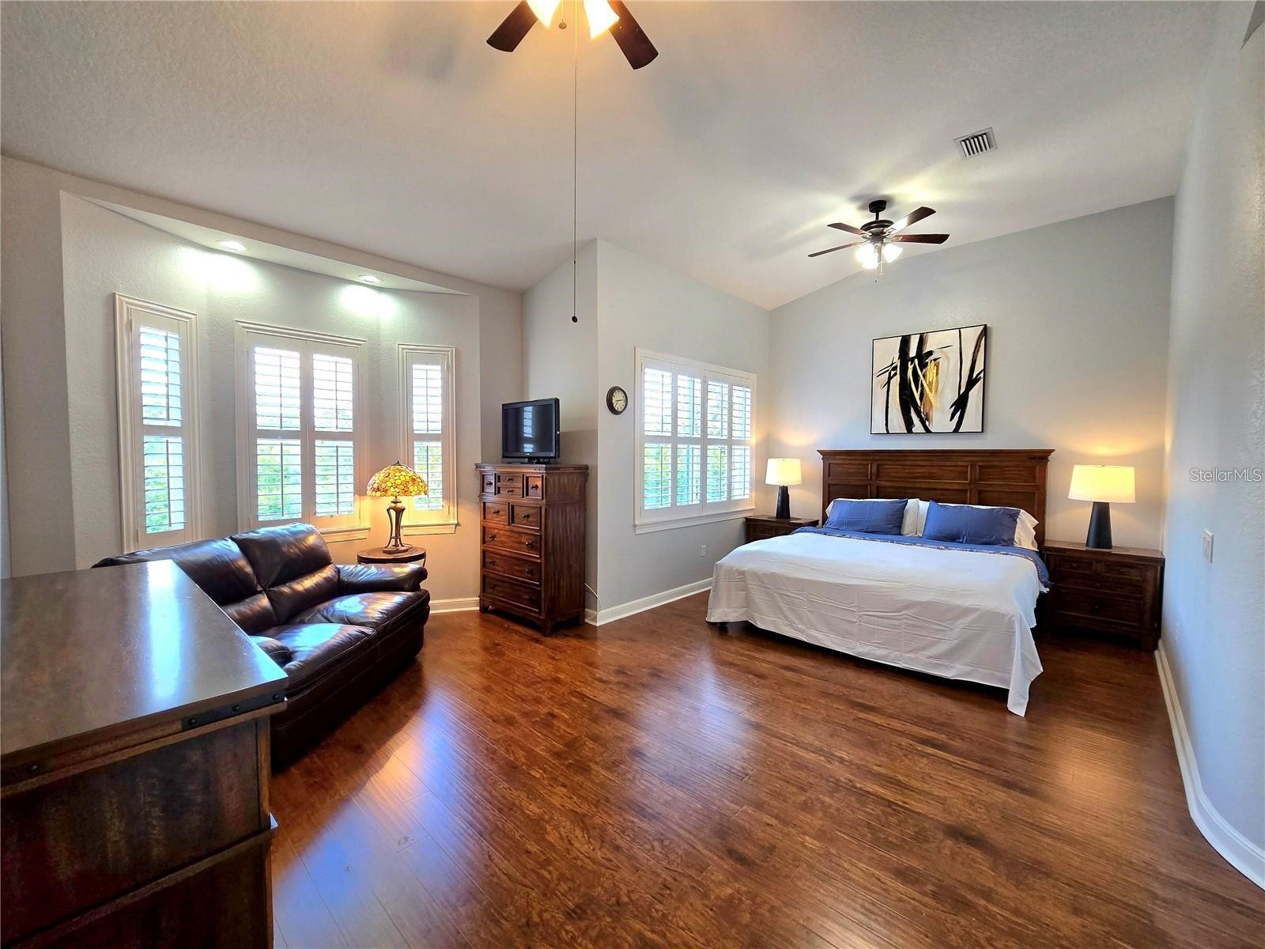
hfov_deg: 106.2
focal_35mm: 13
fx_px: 475
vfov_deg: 89.9
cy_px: 474
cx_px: 632
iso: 125
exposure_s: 1/60.2
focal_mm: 2.2
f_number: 2.2
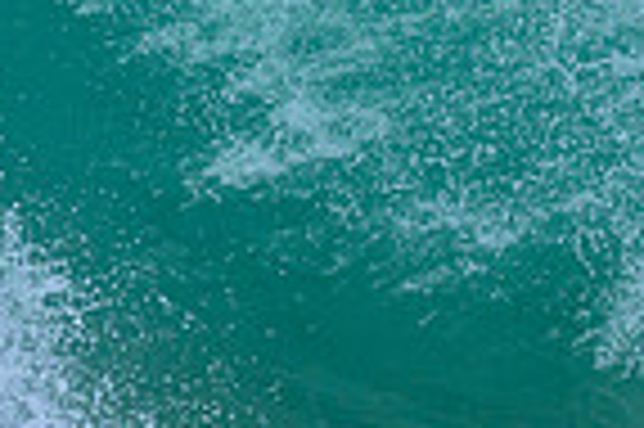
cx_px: 1090
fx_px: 66095
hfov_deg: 0.6
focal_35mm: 3699
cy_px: -298
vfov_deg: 0.4
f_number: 6.3
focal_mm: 800
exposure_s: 1/2000
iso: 800
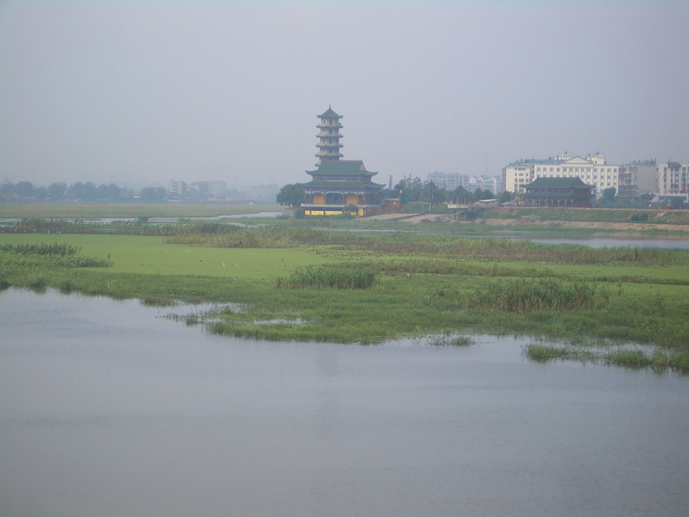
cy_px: 258
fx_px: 2090
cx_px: 344
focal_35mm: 105
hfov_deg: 18.7
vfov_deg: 14.1
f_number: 4.8
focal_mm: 17.4
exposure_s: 1/400
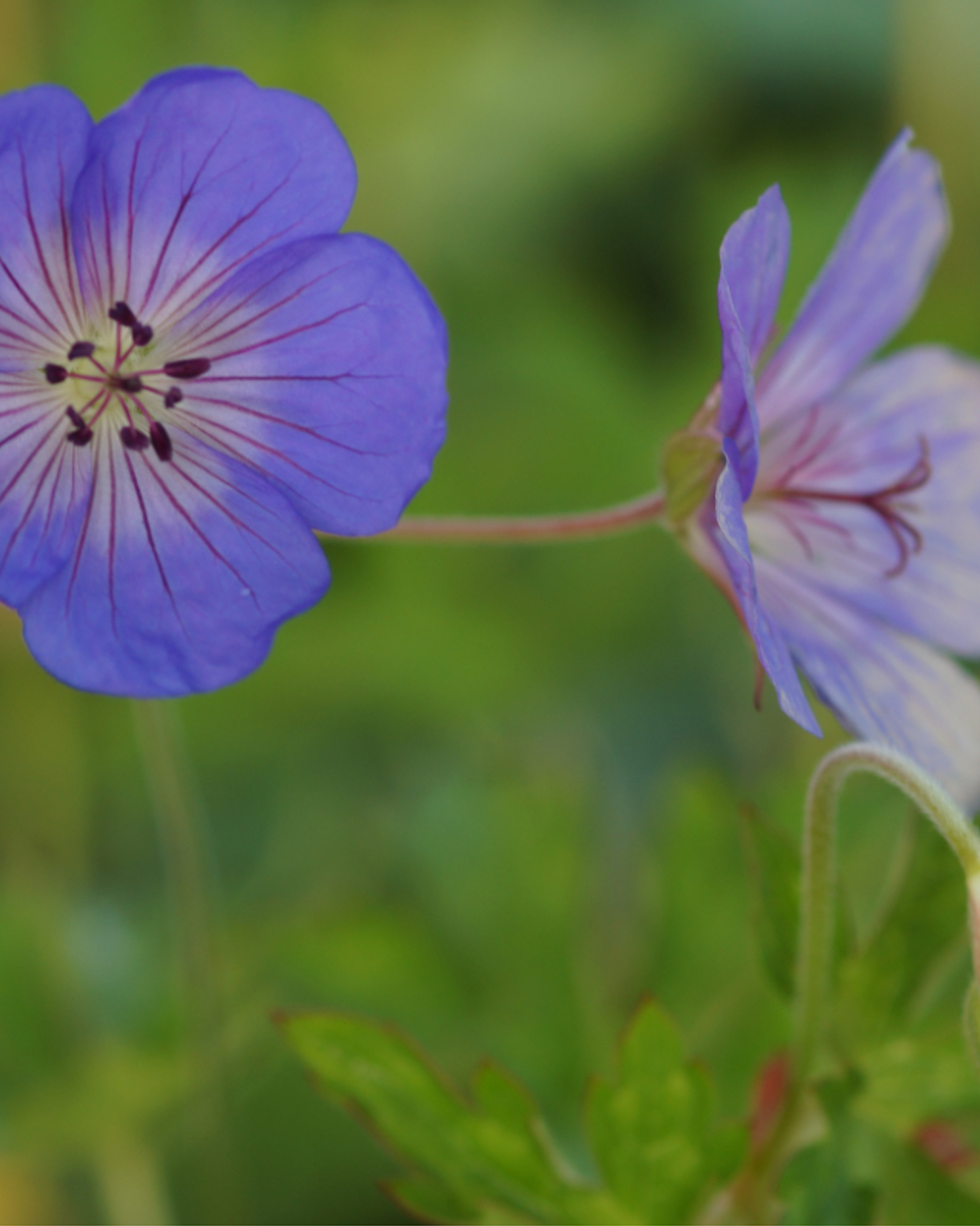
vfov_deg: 9.1
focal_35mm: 212
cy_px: 612
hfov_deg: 7.3
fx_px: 7691
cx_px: 486
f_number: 4
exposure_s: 1/160
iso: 160
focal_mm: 100
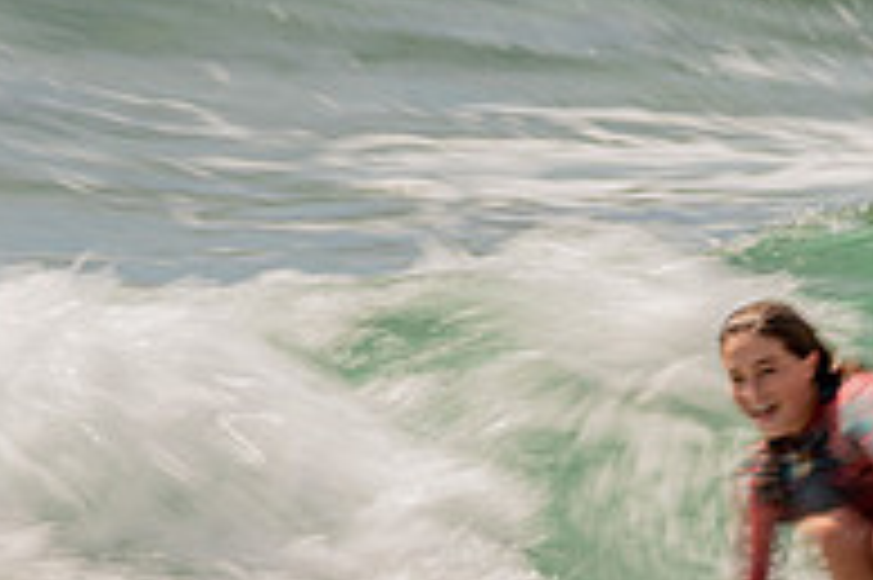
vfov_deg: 0.7
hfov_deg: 1.1
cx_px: 938
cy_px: 588
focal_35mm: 1836
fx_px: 44484
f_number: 16
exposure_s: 1/20
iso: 64
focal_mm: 500
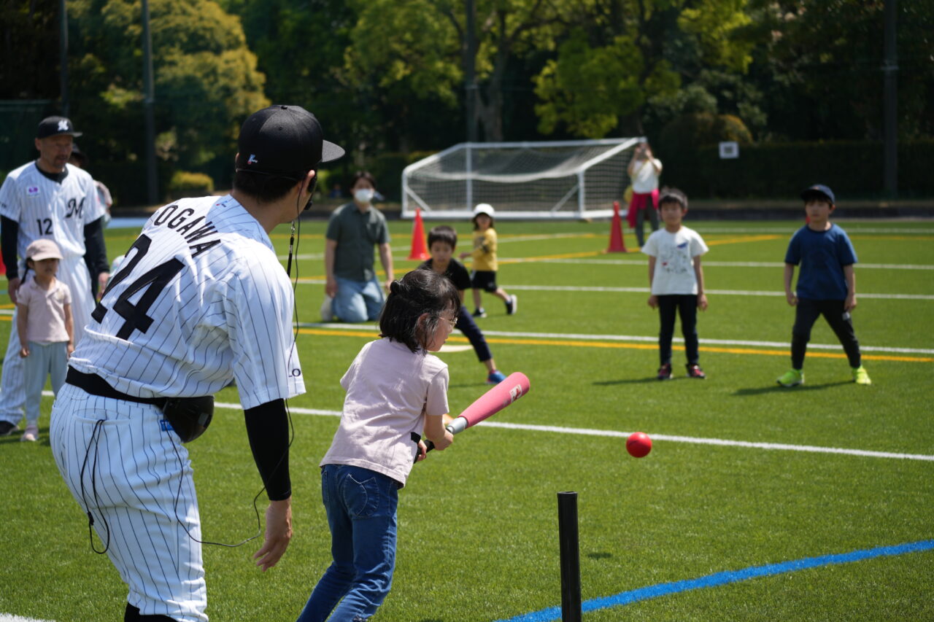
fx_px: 2101
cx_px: 467
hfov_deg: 25.1
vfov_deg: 16.9
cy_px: 311
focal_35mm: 81
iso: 100
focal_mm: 81
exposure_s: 1/640
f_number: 4.5
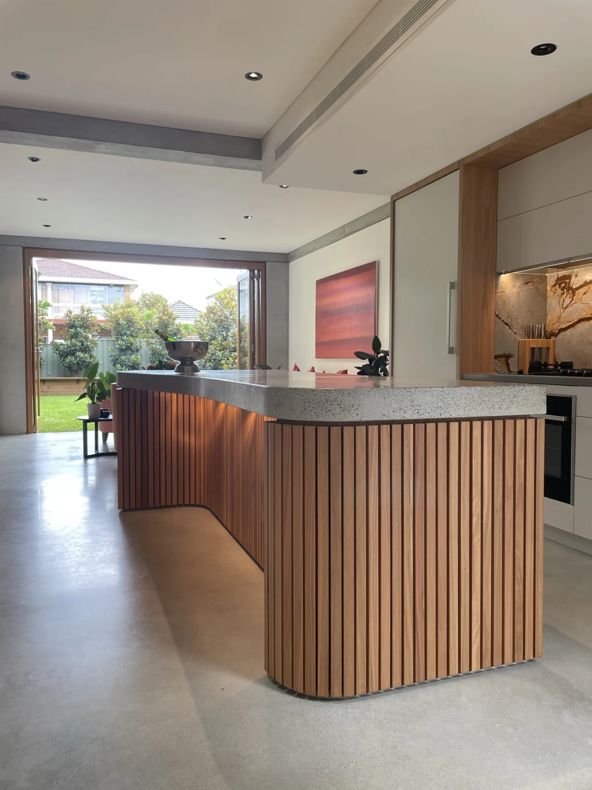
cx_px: 296
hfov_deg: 53.1
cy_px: 395
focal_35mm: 26
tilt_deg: -2.3
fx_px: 593
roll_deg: +0.1
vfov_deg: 67.3
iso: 50
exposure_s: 1/100
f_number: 1.6
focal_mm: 4.2
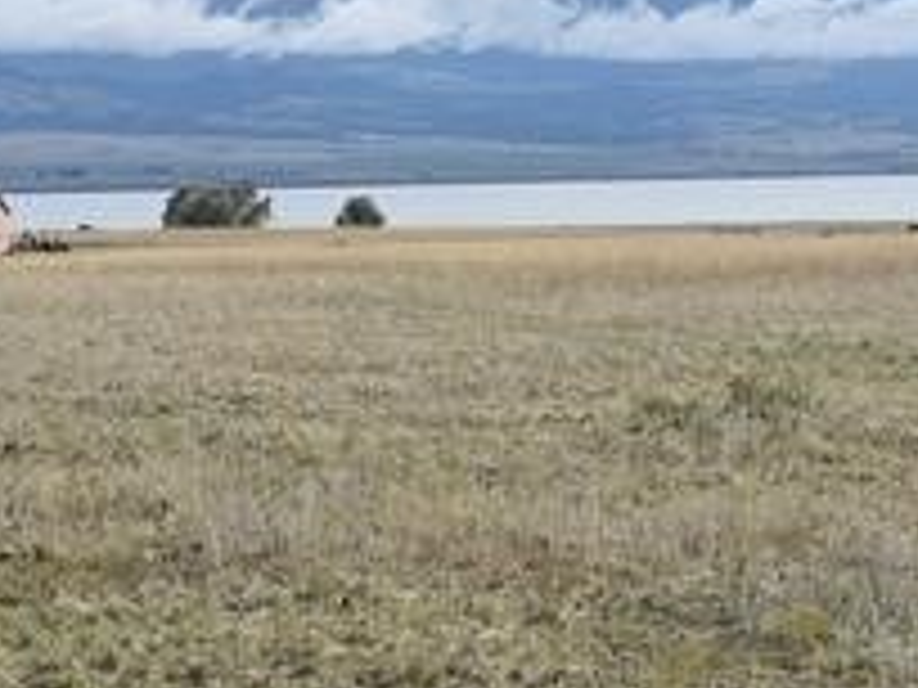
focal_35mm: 130
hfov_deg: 15.1
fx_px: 3448
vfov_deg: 11.4
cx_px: 684
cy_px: 189
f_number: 9
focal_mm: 18
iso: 100
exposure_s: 1/320
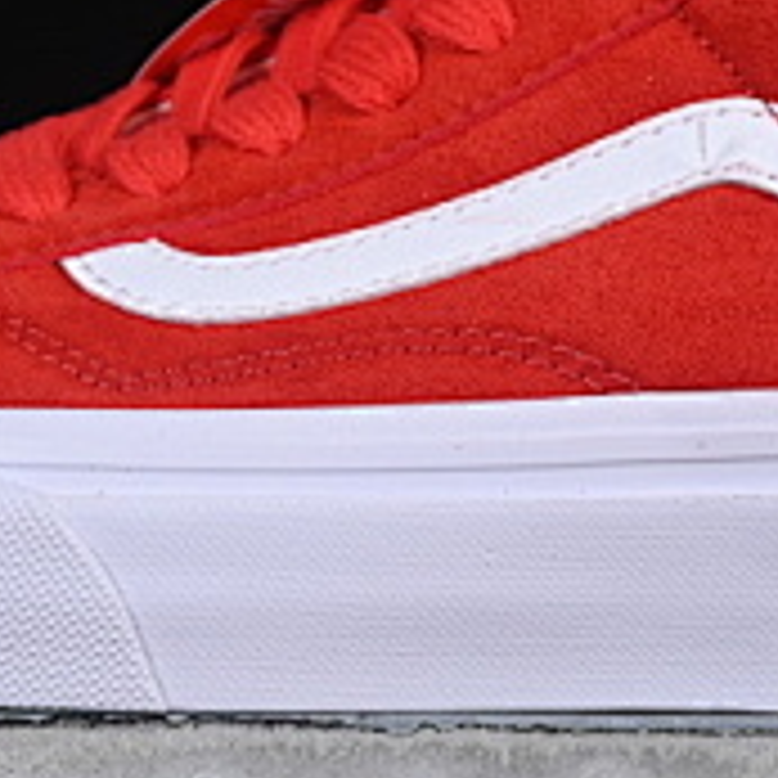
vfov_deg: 5.9
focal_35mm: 295
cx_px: 504
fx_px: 7501
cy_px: -34
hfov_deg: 5.9
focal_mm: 50
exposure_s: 1/80
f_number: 8
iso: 160
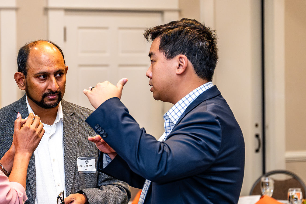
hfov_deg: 13.3
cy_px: 115
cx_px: 83
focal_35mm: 154
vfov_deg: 8.9
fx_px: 1309
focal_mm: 70
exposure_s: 1/200
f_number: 2.8
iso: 1600
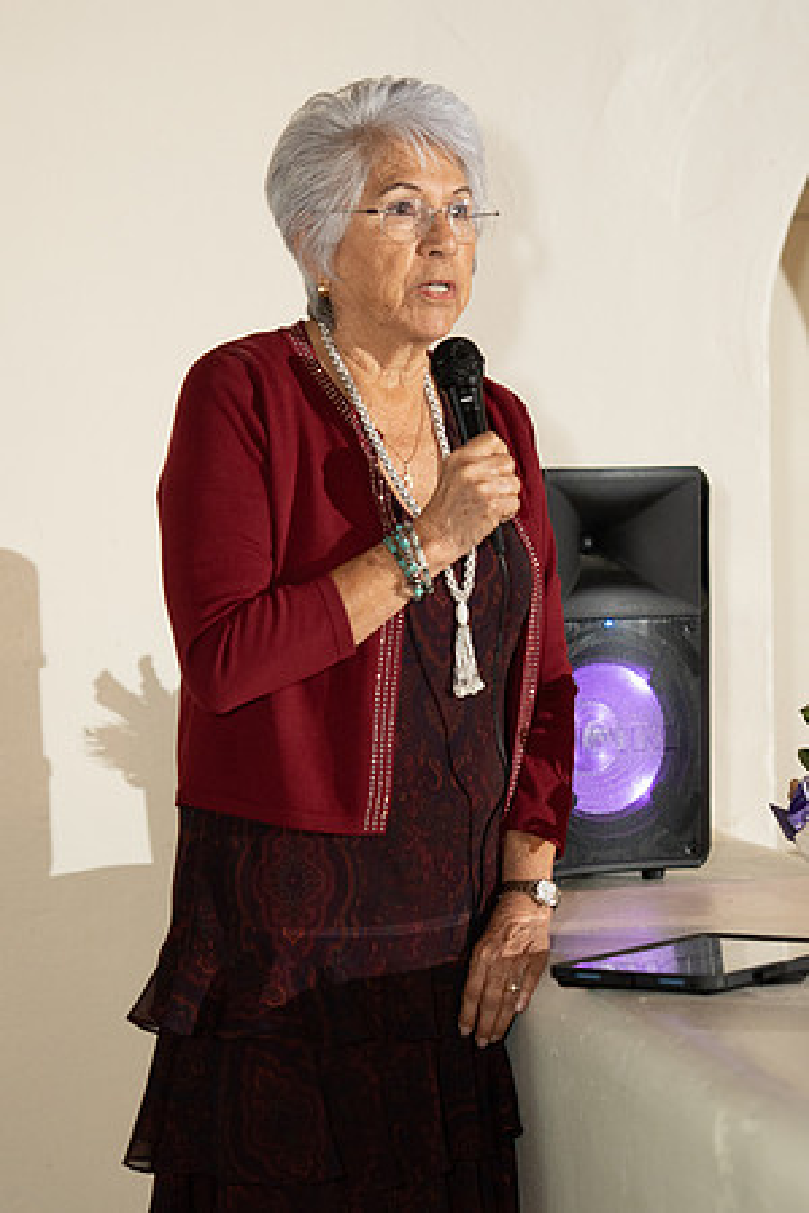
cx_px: 404
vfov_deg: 19.5
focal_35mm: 105
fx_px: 3539
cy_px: 606
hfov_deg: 13.0
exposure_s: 1/125
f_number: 2.8
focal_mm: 70
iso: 1600
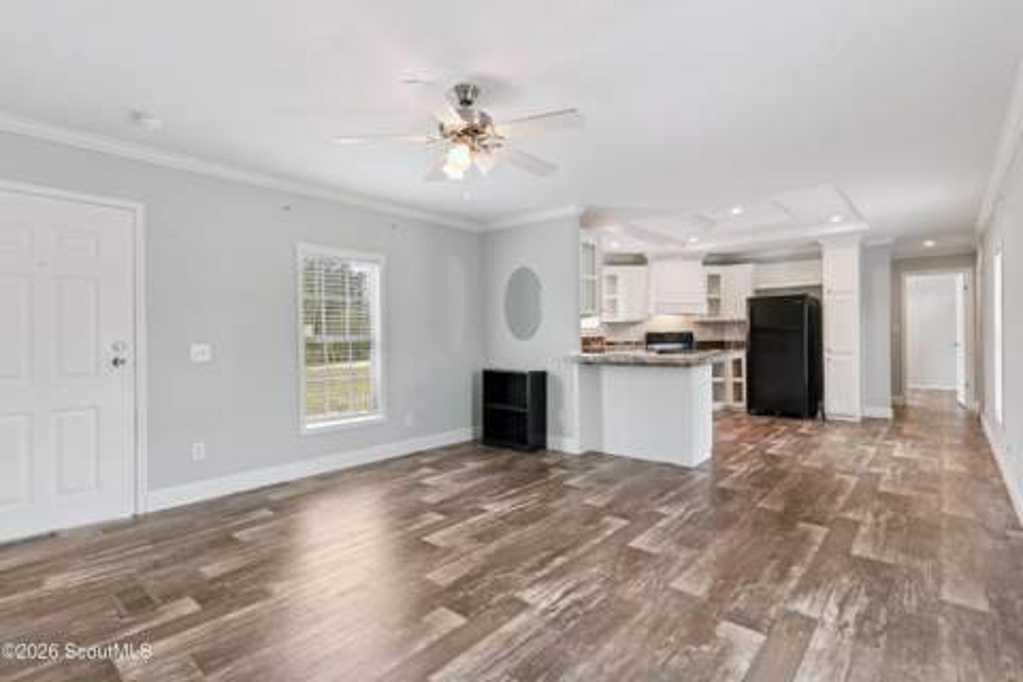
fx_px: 483
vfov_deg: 70.4
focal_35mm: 17
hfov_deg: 93.3
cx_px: 512
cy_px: 341
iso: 250
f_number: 8
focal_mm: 17
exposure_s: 1/13
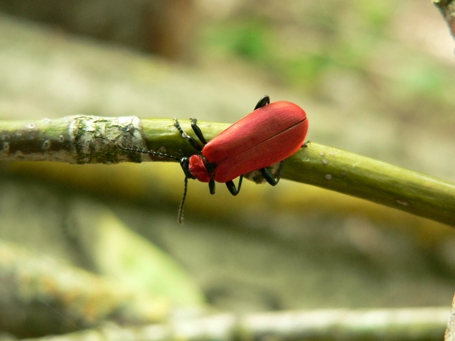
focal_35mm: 73
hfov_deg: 26.7
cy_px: 170
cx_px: 228
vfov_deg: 20.2
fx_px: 960
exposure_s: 1/40
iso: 200
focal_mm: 12.1
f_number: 2.8
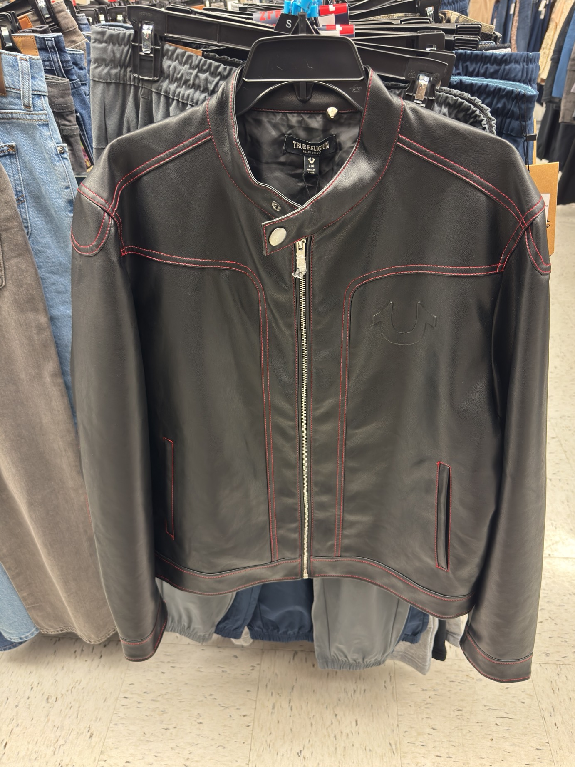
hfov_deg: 54.9
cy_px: 377
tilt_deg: -32.3
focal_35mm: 25
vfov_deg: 69.4
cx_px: 299
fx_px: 554
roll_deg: +1.2
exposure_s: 1/41
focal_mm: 6.76
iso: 320
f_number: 1.78
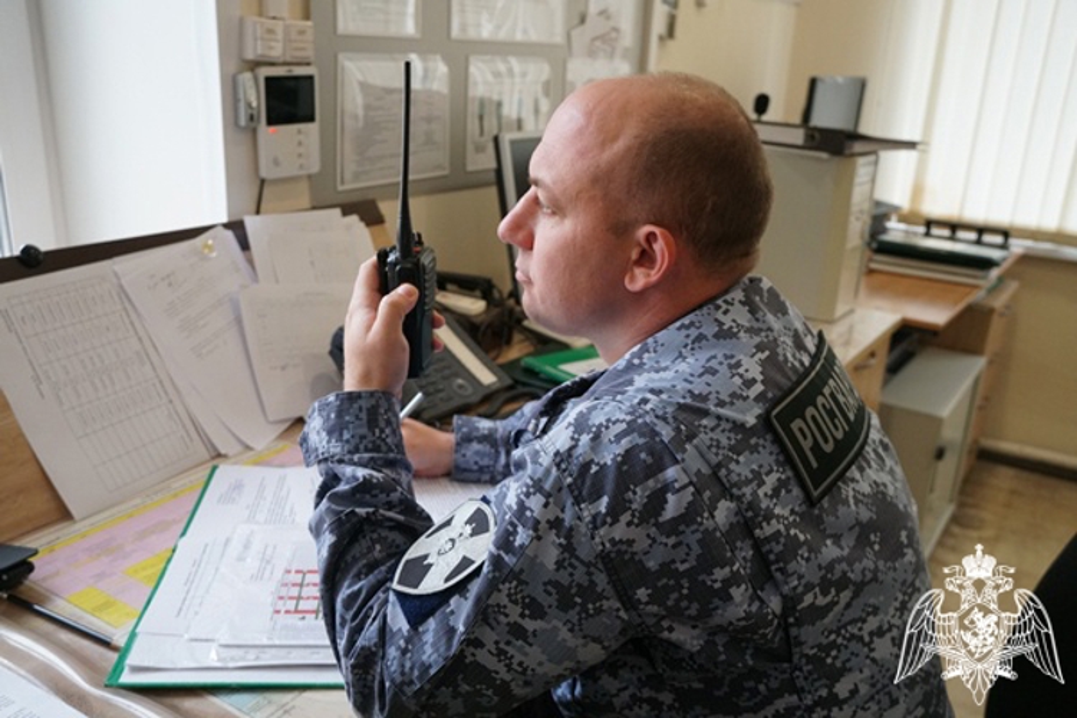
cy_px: 359
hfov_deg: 59.5
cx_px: 538
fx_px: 942
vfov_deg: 41.7
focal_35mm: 32
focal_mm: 21
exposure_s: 1/160
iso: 1000
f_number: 4
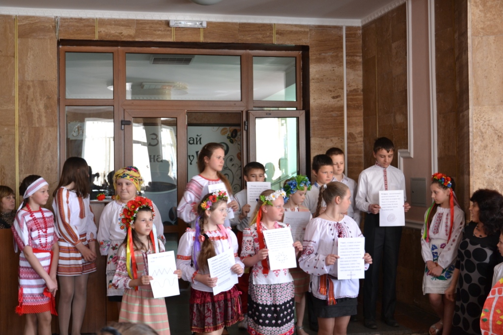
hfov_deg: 41.1
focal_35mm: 48
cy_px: 168
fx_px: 671
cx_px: 252
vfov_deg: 28.1
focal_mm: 32
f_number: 4.2
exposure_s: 1/15
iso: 450
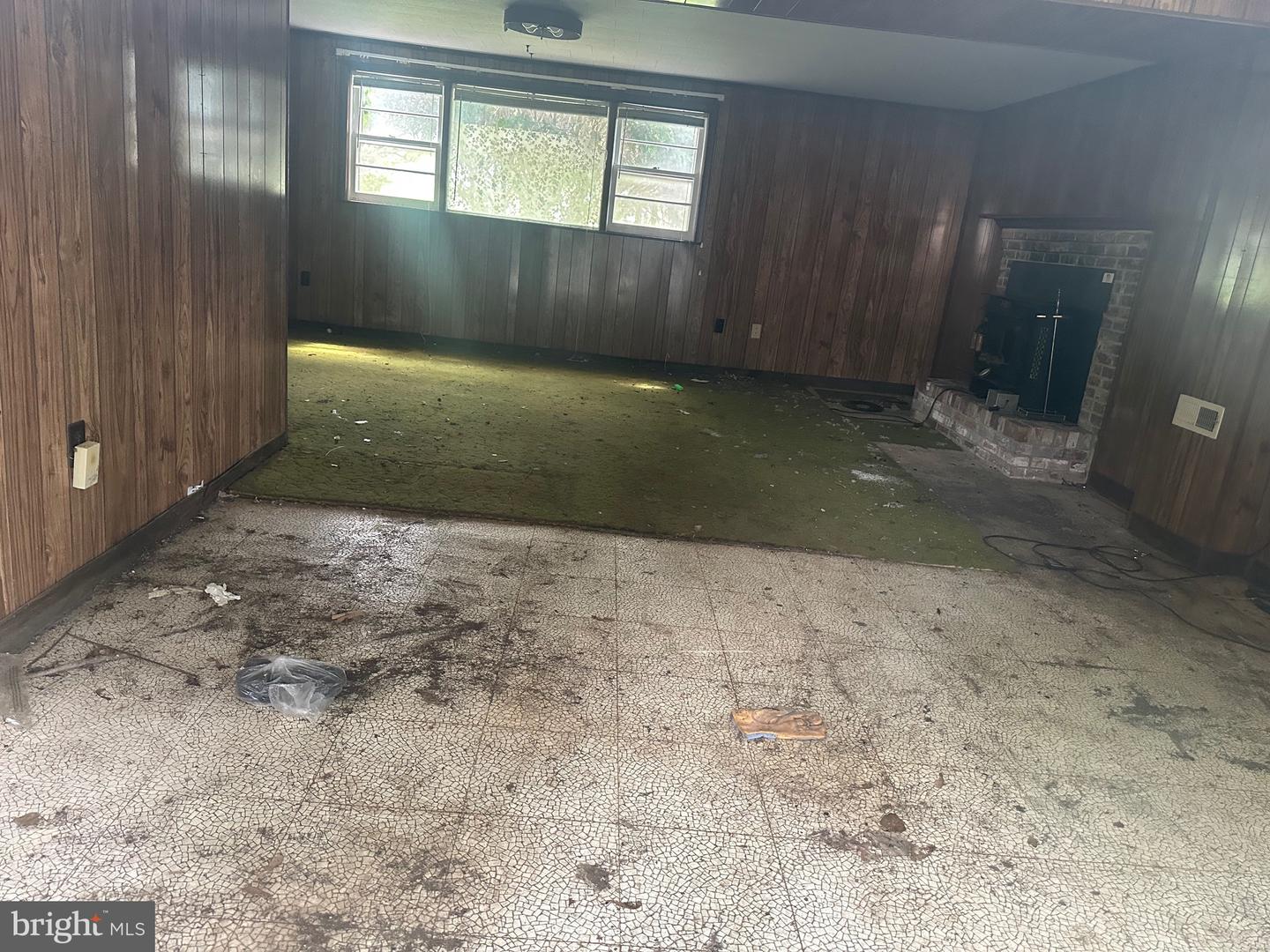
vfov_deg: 56.8
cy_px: 476
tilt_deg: -15.2
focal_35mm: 24
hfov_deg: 71.6
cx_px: 635
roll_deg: -6.8
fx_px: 881
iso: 640
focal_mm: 6.86
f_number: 1.78
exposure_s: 1/60
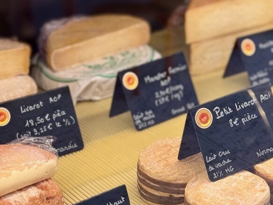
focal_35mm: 84
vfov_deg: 17.6
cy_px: 116
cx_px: 206
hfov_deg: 23.0
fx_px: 663
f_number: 1.78
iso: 64
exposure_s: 1/159
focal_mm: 6.76
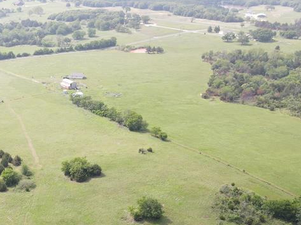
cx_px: 15
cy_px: 165
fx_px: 452
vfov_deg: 27.7
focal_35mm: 52
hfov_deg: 34.2
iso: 100
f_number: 2.8
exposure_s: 1/240
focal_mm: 4.5
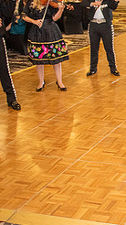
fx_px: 399
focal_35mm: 67
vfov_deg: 31.2
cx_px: 252
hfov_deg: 14.8
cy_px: 73
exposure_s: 1/160
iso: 1600
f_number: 2.8
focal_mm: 24
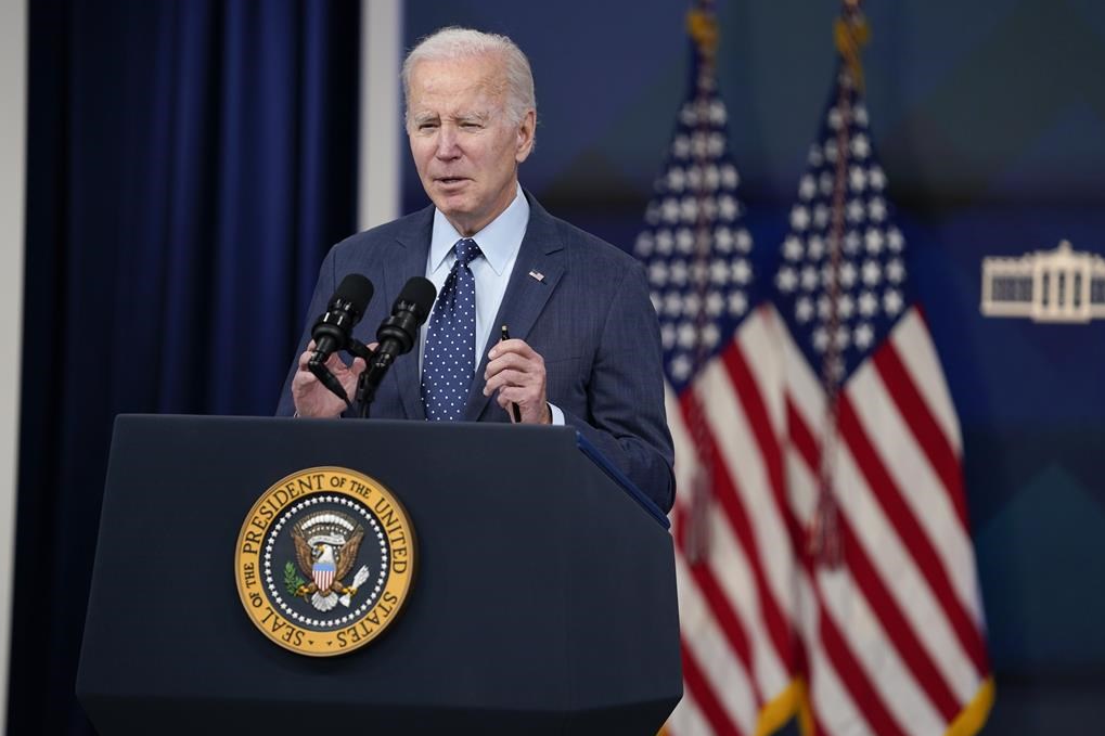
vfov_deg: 6.8
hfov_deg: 10.2
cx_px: 554
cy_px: 369
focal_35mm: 201
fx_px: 6168
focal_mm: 200
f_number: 2.8
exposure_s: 1/250
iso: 800
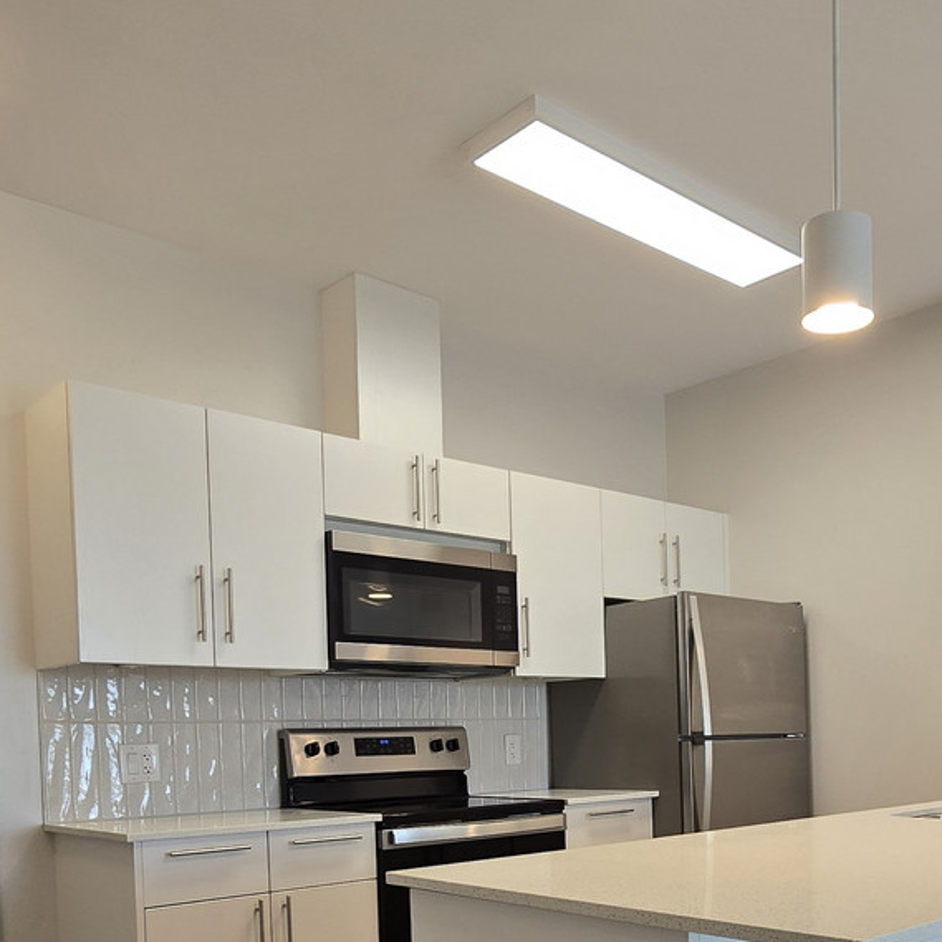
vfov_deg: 49.4
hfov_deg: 51.7
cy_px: 757
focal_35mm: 31
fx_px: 954
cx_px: 619
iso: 64
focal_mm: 2.2
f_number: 2.2
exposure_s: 1/60
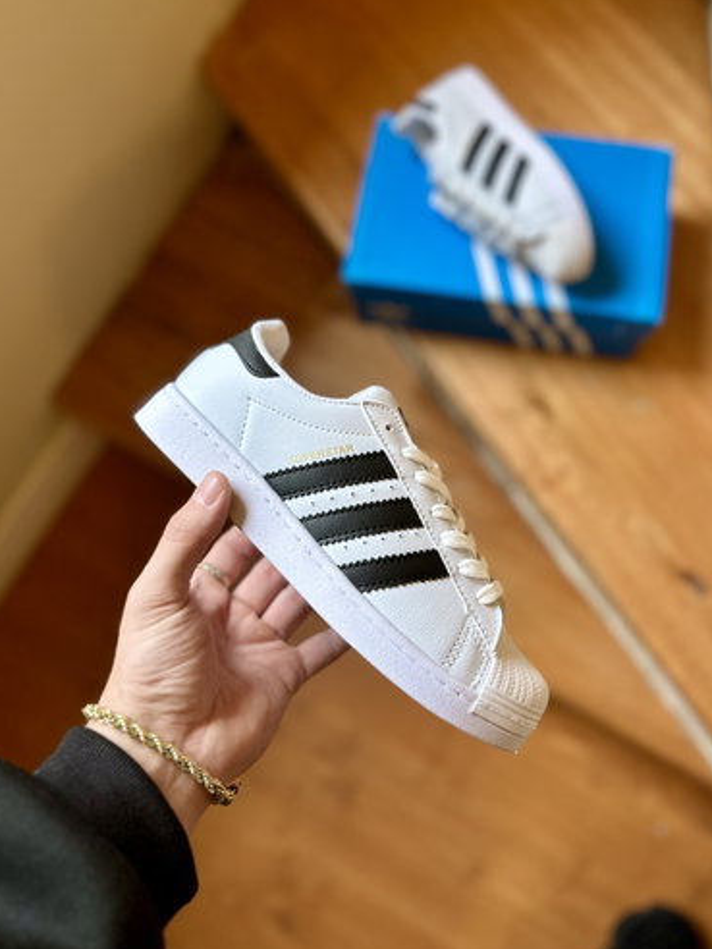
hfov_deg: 53.0
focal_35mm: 26
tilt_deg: -74.3
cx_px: 374
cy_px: 456
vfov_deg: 67.3
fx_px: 713
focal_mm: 6.86
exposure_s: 1/102
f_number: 1.78
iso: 250
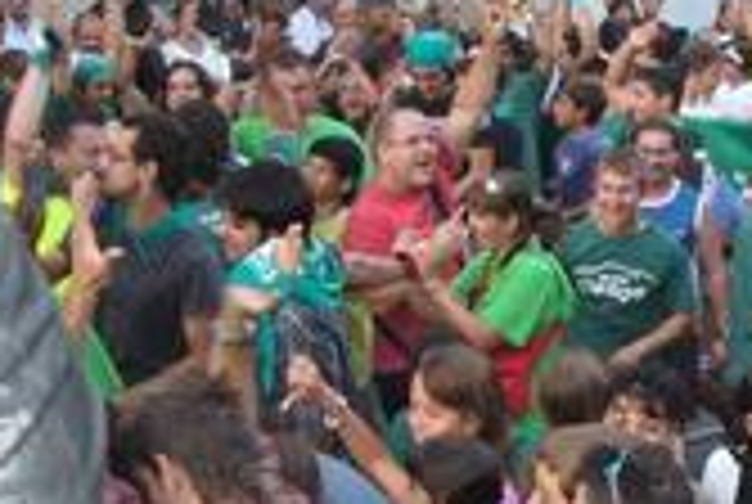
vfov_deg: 15.8
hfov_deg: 22.8
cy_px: 194
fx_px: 1821
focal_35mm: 87
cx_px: 675
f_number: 2.8
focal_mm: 5.8
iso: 400
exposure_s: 1/60
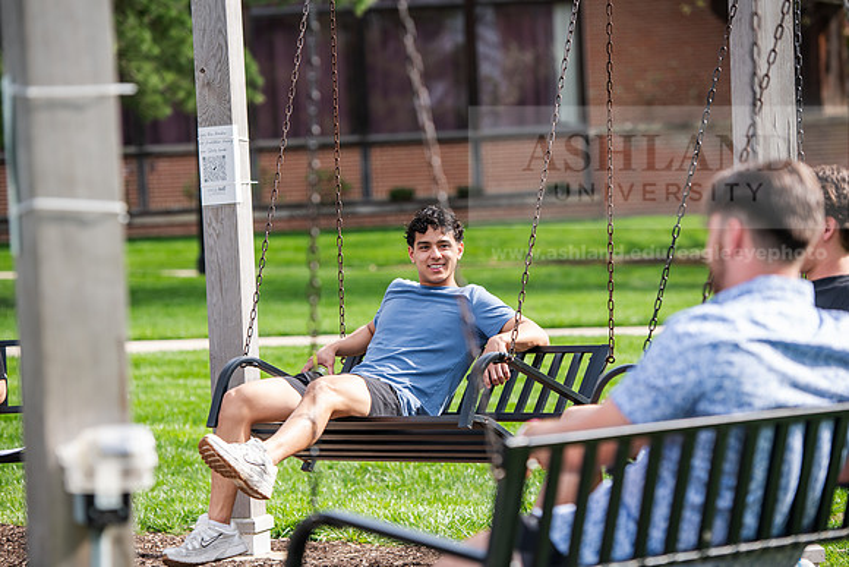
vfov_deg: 11.0
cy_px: 284
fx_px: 2948
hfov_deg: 16.4
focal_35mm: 125
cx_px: 424
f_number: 3.5
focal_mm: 125
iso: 125
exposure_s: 1/400
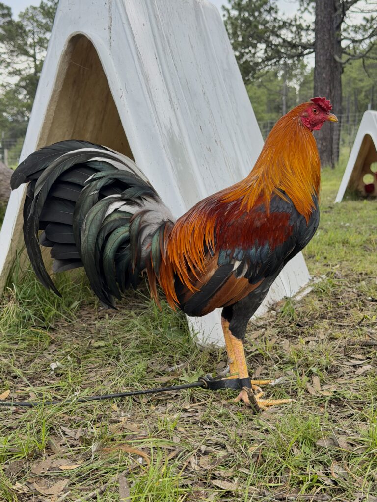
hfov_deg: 30.3
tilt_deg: -5.1
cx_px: 188
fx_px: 697
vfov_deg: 39.7
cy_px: 251
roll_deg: -0.2
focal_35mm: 48
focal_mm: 6.76
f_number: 1.78
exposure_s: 1/706
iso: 64
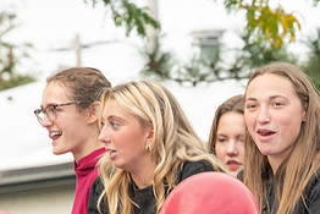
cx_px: 303
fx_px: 4927
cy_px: 216
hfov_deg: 3.7
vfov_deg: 2.5
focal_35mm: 554
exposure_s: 1/200
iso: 3200
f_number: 11
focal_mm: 250
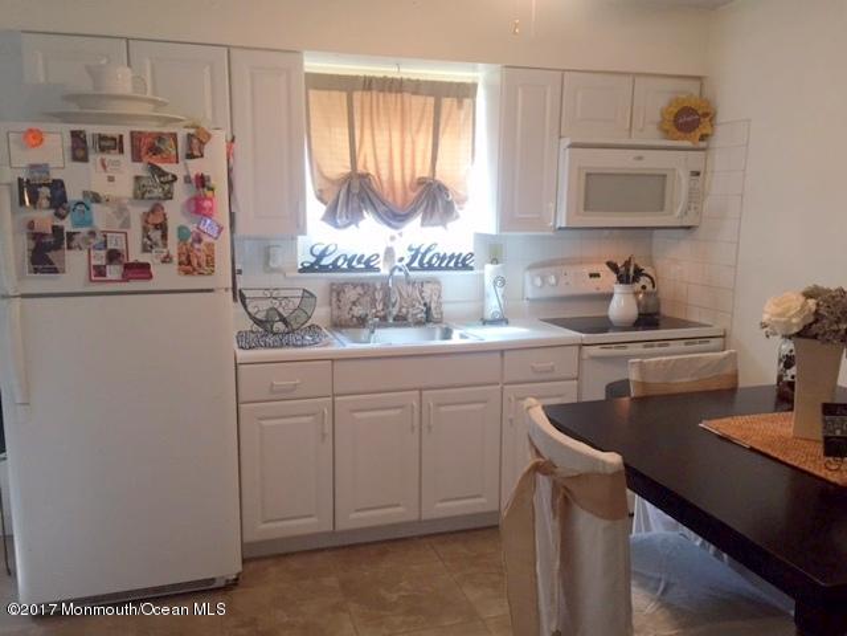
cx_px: 424
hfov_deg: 61.7
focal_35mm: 29
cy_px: 318
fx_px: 710
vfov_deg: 48.2
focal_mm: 4.15
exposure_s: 1/30
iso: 50
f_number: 2.2
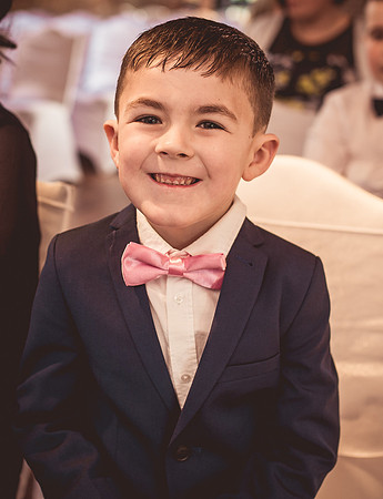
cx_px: 173
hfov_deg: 22.0
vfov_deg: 28.2
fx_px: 986
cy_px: 161
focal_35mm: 68
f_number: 2.5
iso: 400
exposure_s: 1/125
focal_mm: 35
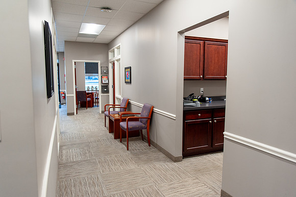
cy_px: 98
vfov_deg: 52.5
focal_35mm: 24
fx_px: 200
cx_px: 148
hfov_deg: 73.1
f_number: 3.2
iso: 640
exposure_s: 1/125
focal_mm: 24
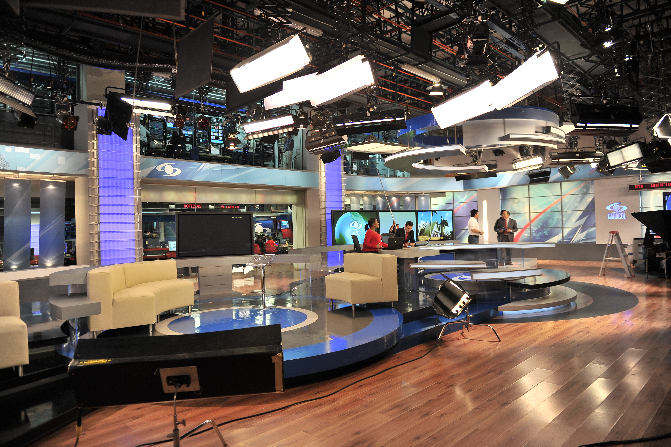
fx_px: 447
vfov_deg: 53.1
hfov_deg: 73.8
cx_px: 336
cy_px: 224
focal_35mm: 24
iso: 800
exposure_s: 1/200
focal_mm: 24
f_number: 2.8
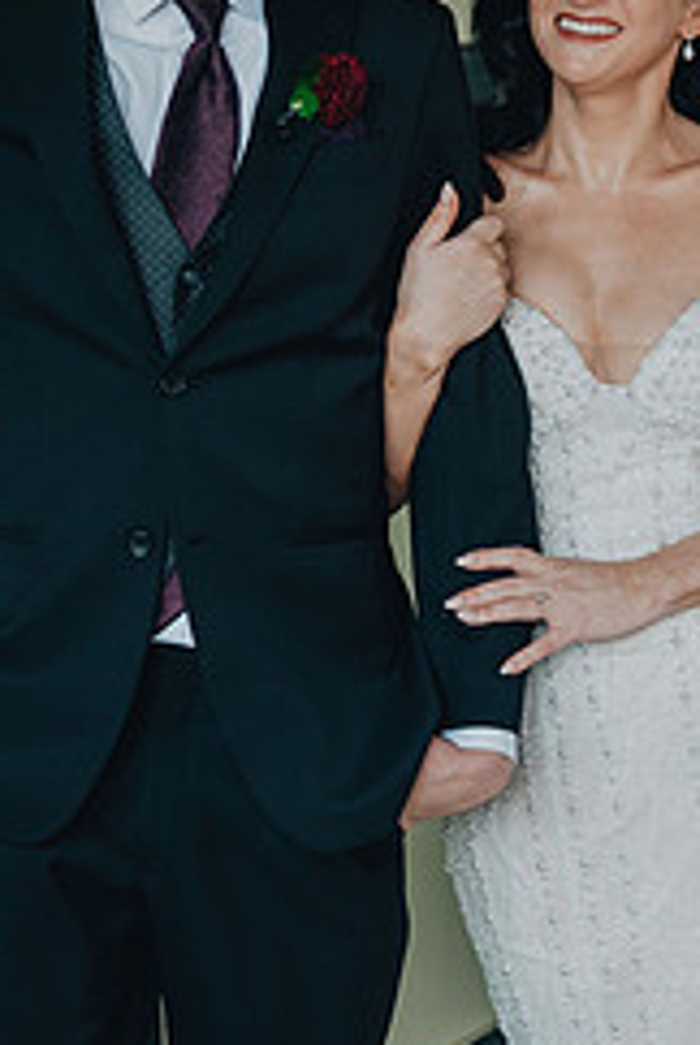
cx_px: 484
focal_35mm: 104
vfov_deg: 19.4
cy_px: 164
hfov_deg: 13.2
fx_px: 3024
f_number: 4
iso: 400
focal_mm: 56
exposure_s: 1/160
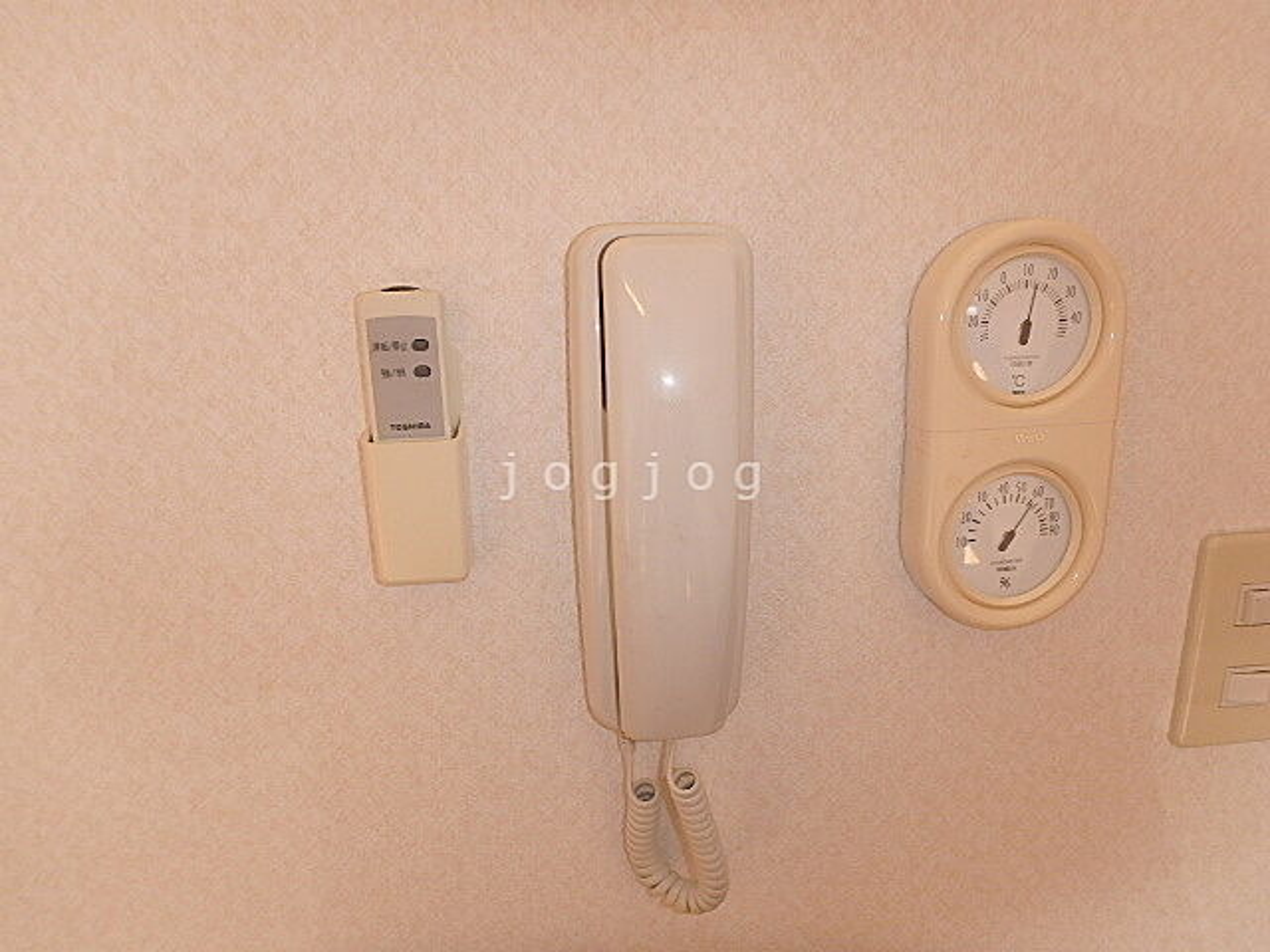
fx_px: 770
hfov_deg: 79.0
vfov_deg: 63.4
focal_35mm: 21
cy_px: 476
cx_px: 635
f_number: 3.5
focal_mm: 3.7
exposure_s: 1/60
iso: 160
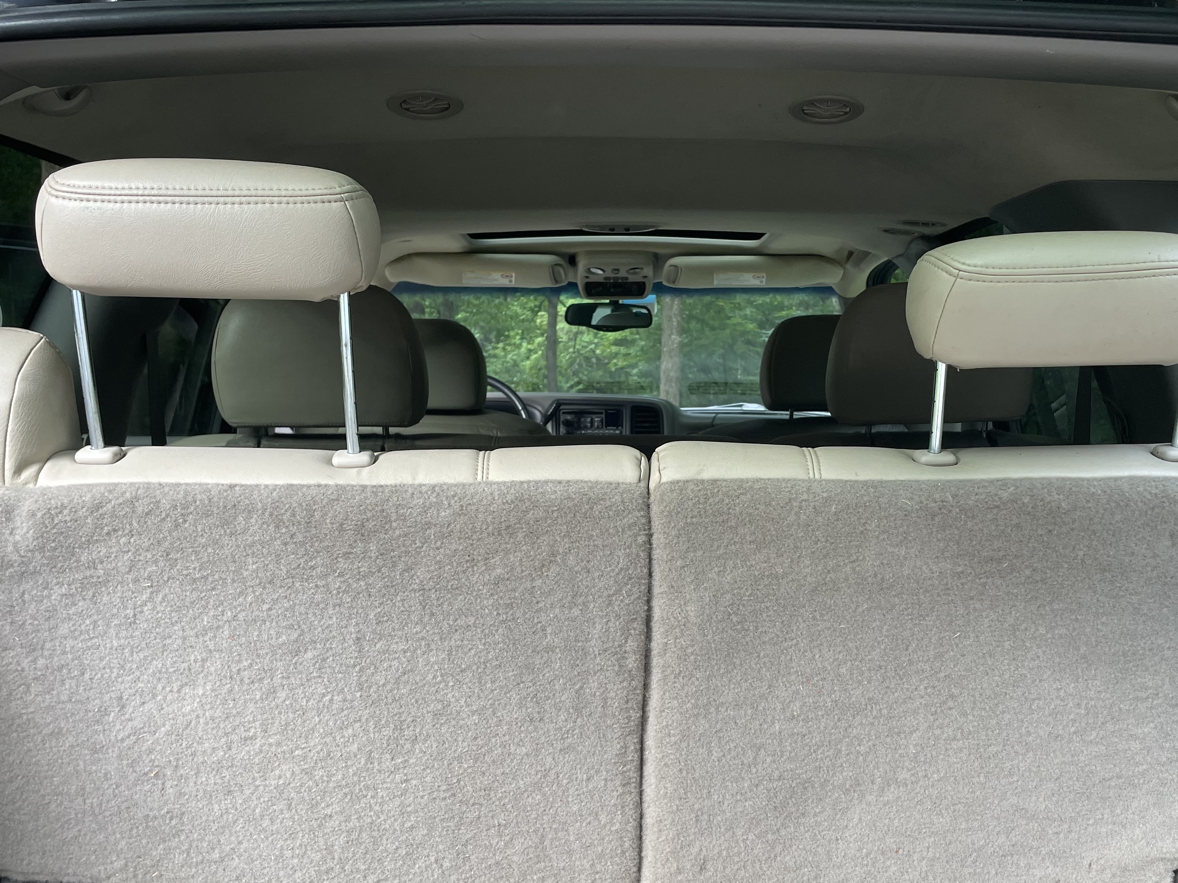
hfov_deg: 51.3
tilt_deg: -9.9
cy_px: 602
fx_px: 1225
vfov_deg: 39.1
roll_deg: -1.7
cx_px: 648
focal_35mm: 36
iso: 64
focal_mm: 4.2
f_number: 1.6
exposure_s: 1/121
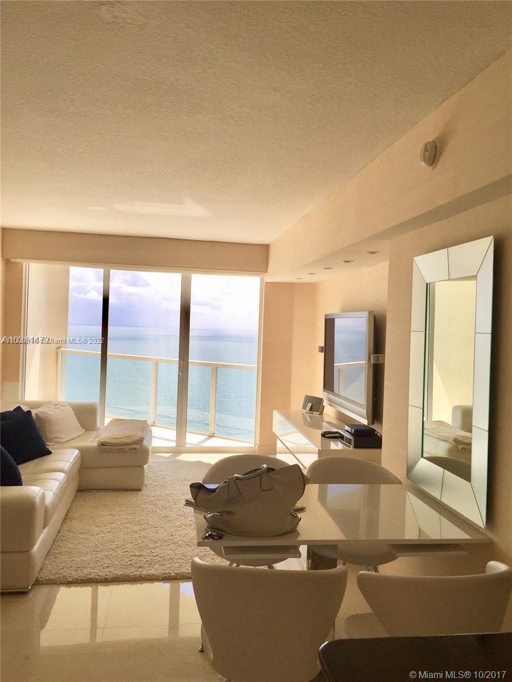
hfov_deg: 48.2
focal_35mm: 29
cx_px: 256
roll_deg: -1.9
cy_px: 341
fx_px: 572
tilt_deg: -0.7
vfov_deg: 61.7
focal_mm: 4.15
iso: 32
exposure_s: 1/670
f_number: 2.2
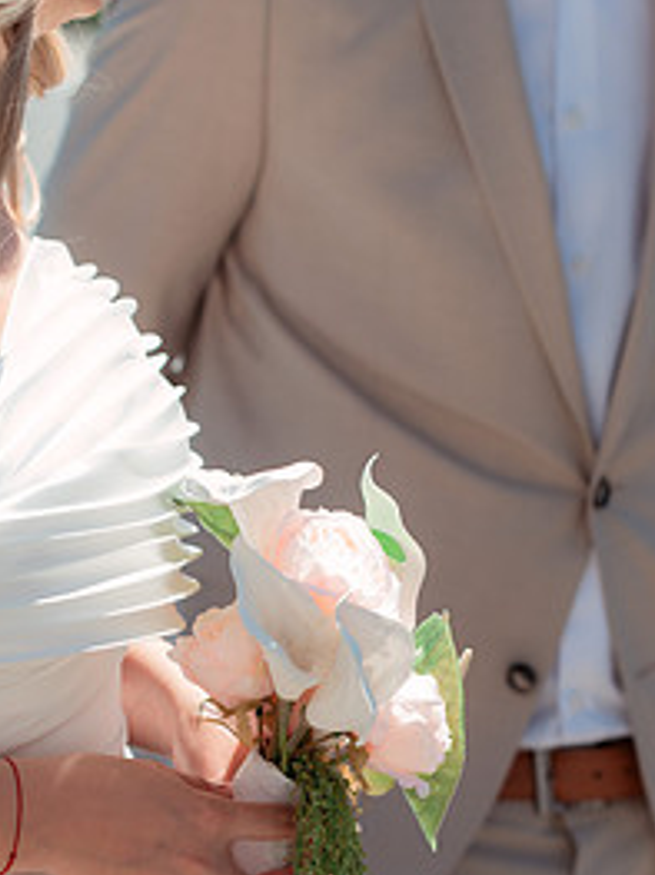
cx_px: 276
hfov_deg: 10.0
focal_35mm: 148
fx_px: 3737
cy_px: 665
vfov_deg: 13.3
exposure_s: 1/1250
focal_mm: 90
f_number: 3.5
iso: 200
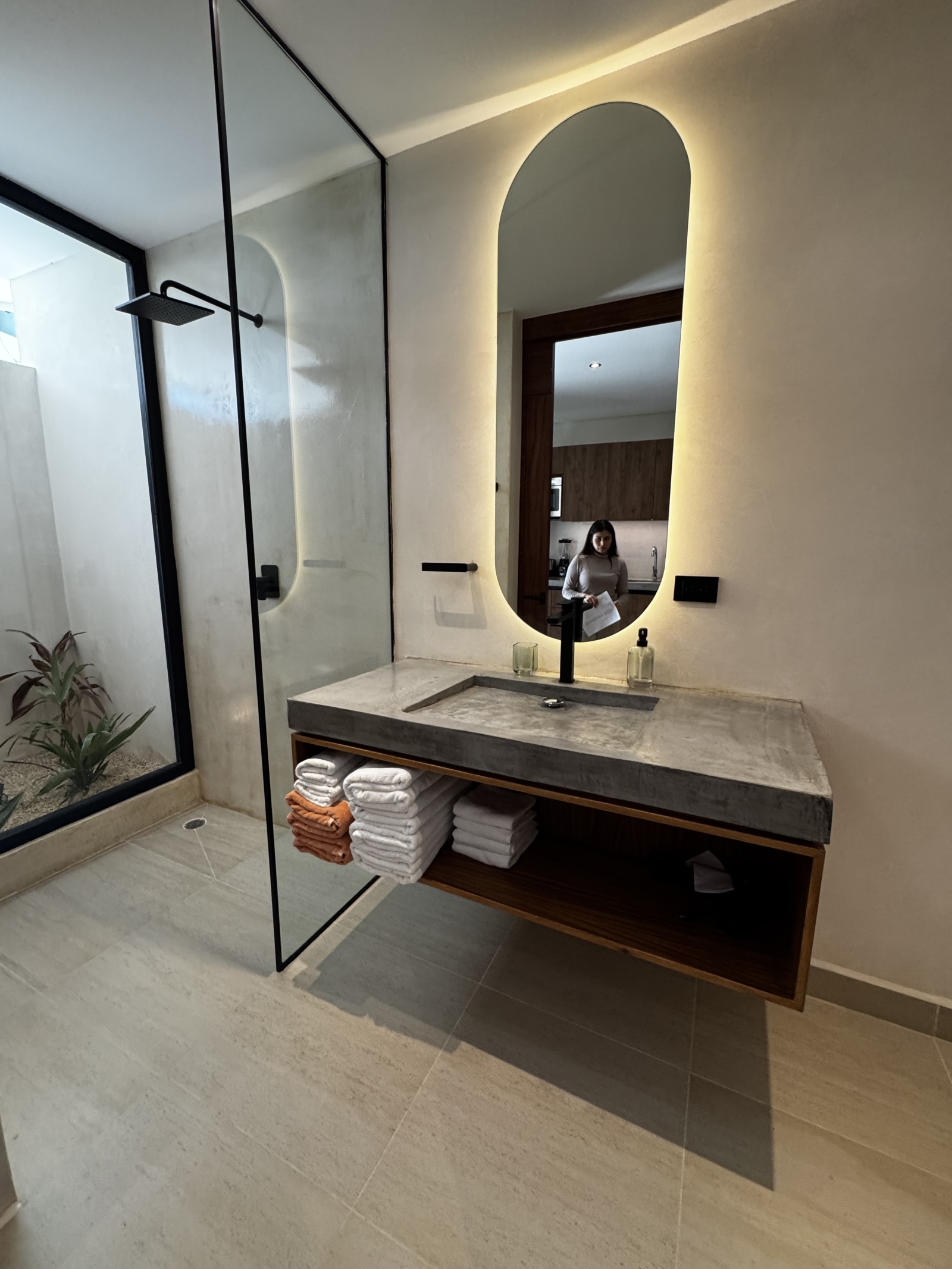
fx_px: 513
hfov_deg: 85.7
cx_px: 476
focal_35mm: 14
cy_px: 634
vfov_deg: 102.1
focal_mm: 2.22
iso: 250
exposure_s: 1/120
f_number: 2.2
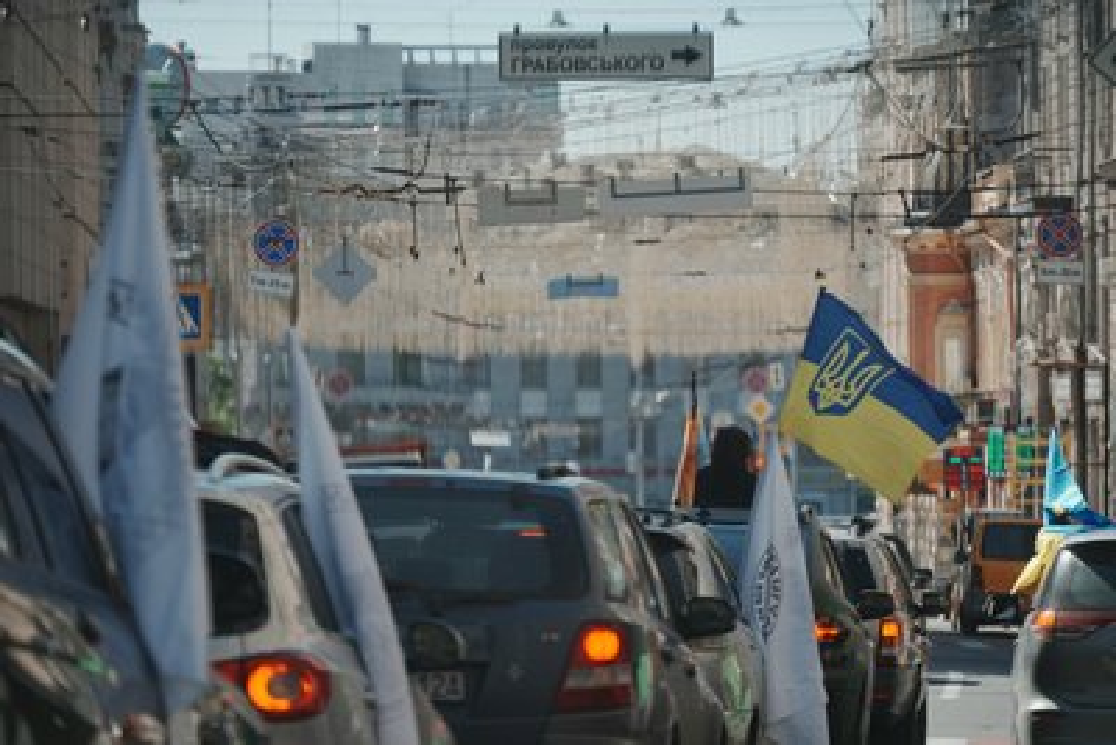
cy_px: 372
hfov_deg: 8.2
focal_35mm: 251
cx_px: 558
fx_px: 7783
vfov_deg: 5.5
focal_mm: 251
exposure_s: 1/2500
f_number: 5.6
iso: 400
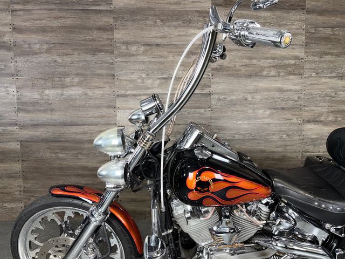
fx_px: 239
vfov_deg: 56.8
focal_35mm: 24
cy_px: 130
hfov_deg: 71.6
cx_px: 172
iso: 50
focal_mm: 6.76
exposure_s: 1/30
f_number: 1.78
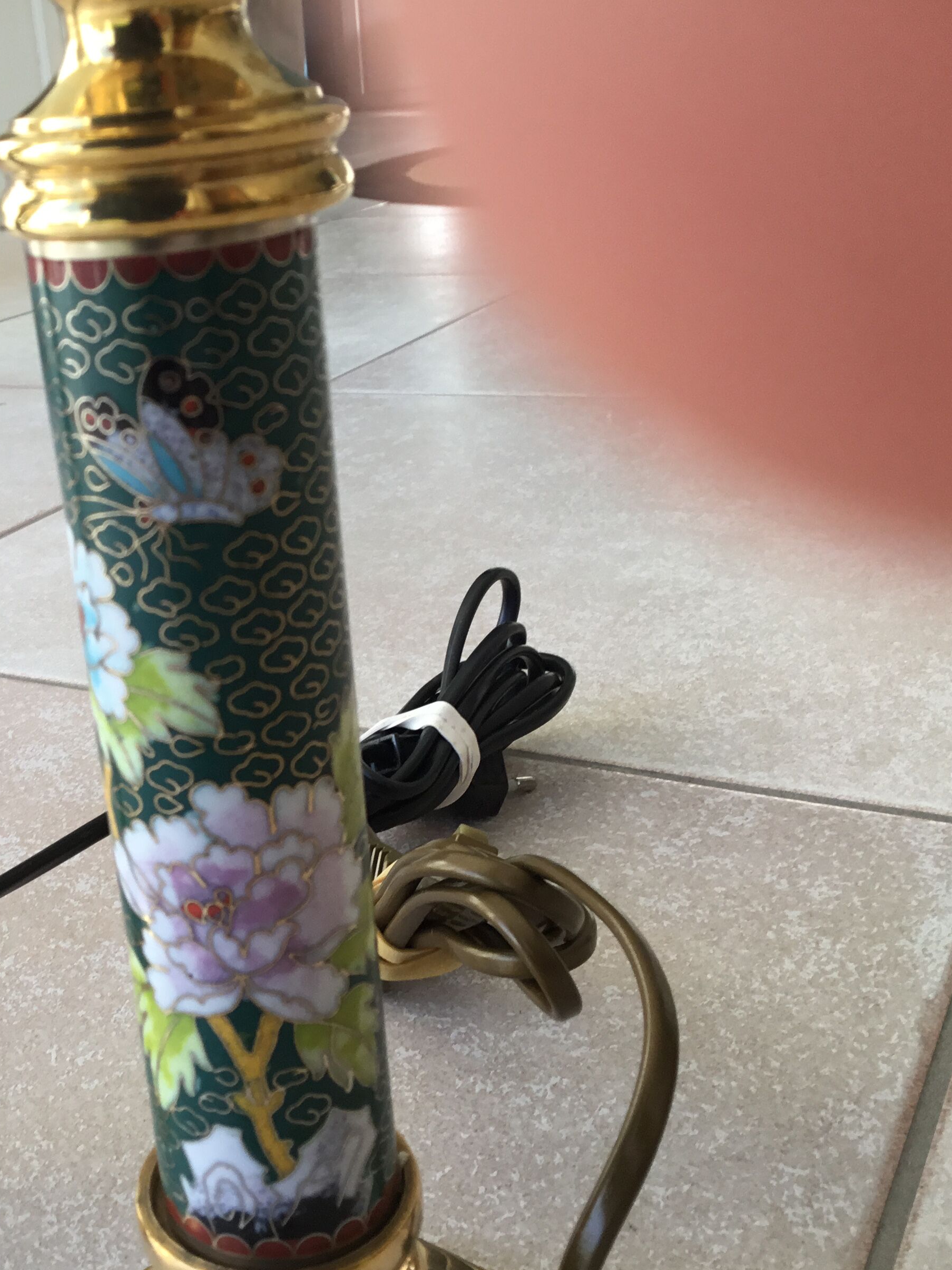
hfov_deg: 33.4
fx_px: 1540
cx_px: 194
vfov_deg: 44.8
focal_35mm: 42
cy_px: 637
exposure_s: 1/100
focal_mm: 3.3
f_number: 2.4
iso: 32
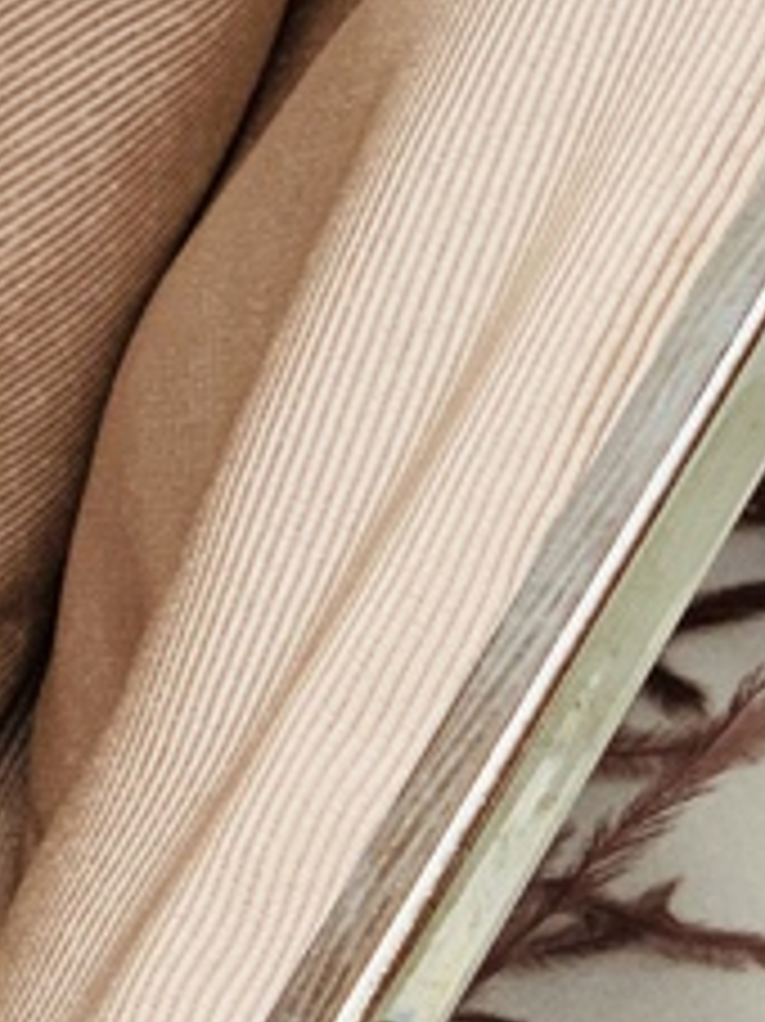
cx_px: -333
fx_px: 6754
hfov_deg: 6.4
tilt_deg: -71.9
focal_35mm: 229
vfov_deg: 8.6
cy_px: 1013
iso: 125
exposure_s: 1/64
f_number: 2.4
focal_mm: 6
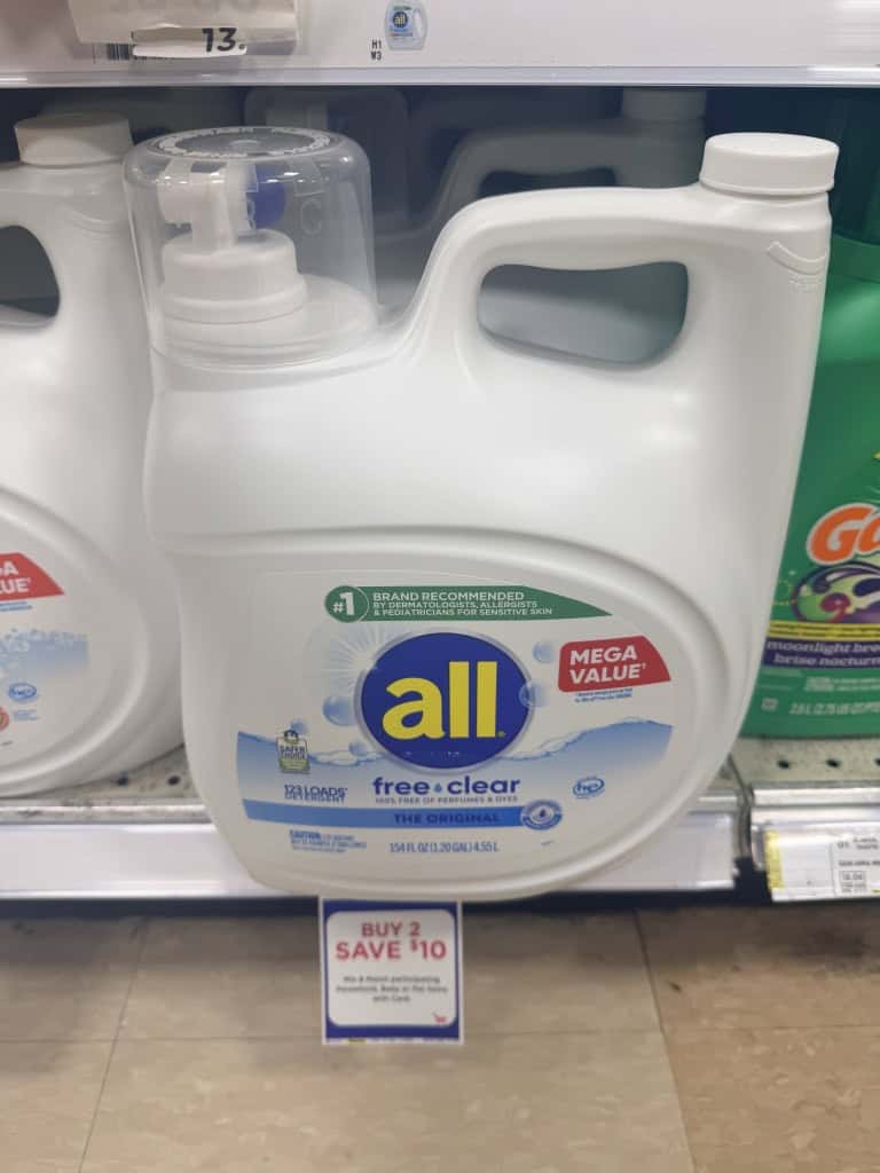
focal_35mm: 24
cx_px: 440
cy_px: 586
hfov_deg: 56.8
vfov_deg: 71.6
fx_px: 813
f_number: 1.8
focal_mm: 6.8
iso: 50
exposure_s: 1/61
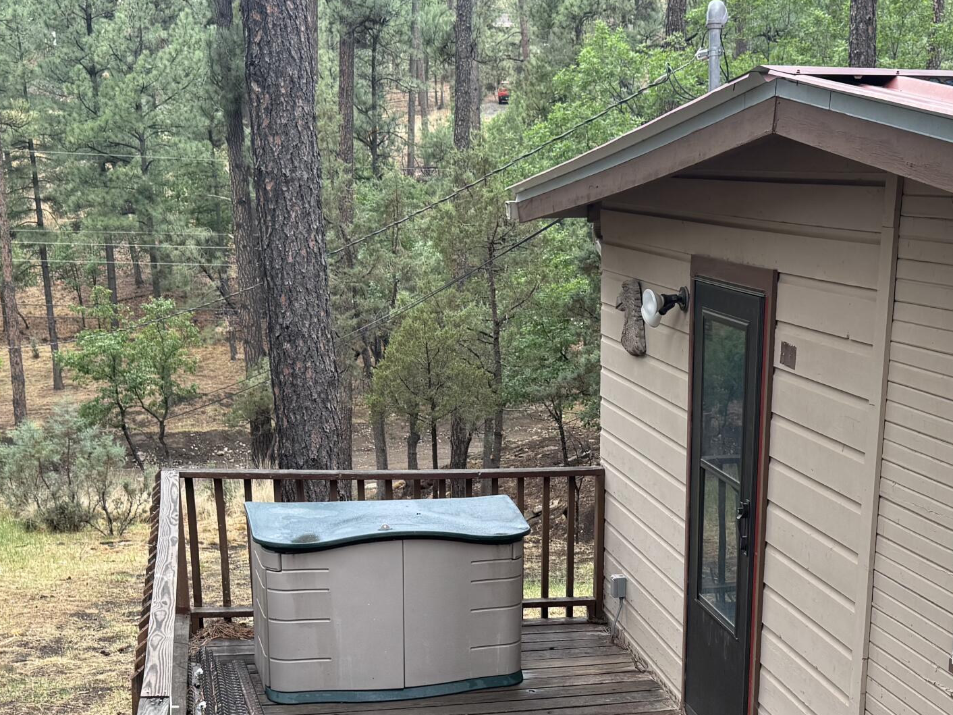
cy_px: 625
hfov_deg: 37.3
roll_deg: -0.5
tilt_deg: -19.1
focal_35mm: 51
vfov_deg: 27.7
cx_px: 593
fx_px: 1404
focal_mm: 6.76
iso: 64
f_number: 1.78
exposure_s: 1/253
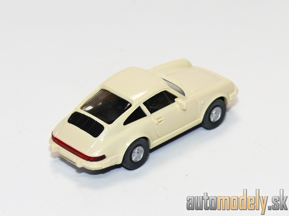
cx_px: 145
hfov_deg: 12.7
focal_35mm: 156
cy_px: 108
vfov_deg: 9.5
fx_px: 1302
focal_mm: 18.4
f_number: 4
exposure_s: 1/30
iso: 100
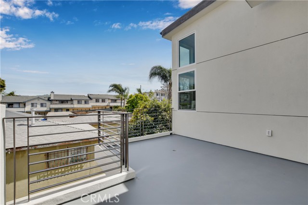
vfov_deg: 77.4
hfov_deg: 100.4
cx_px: 154
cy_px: 102
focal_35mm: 15
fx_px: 128
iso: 400
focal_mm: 10
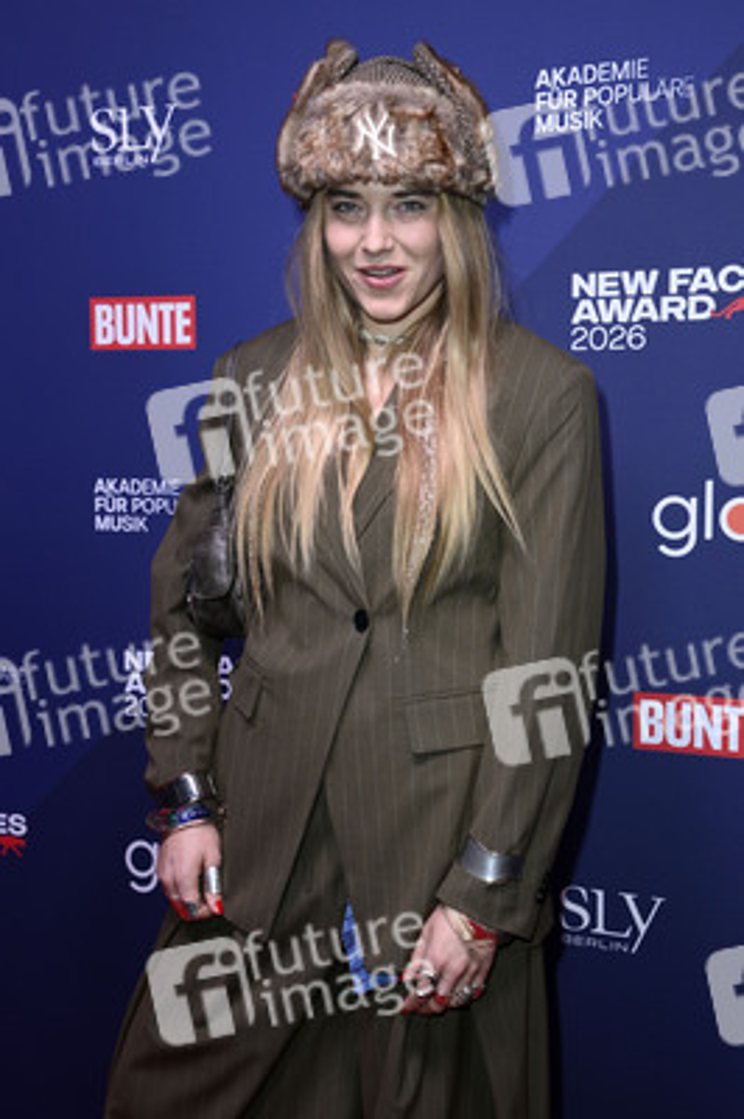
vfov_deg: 38.2
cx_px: 372
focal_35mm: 52
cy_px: 560
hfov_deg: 25.9
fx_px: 1615
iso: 800
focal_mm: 52
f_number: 5.6
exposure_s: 1/250
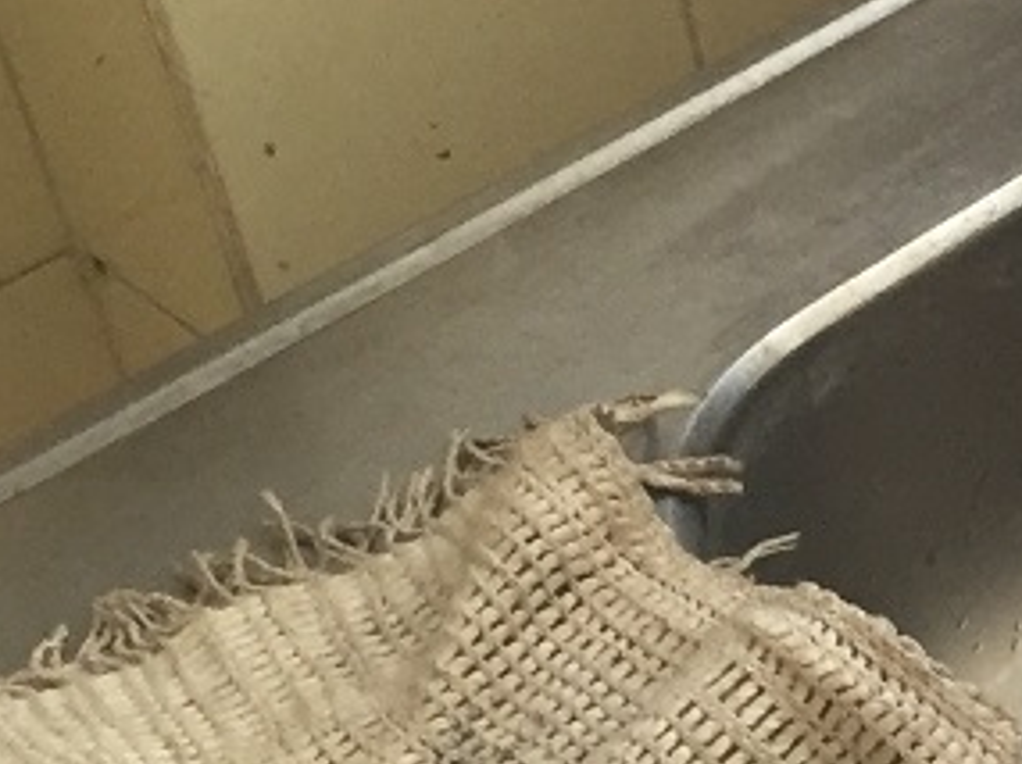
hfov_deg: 13.6
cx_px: 1855
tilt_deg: -36.2
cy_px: 253
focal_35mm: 130
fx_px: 3835
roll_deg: -0.2
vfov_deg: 11.4
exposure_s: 1/33
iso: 125
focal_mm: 4.15
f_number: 2.2
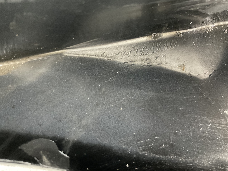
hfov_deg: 61.7
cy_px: 86
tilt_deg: -56.2
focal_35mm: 29
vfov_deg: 48.2
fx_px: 191
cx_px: 114
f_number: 1.8
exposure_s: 1/25
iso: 400
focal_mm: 3
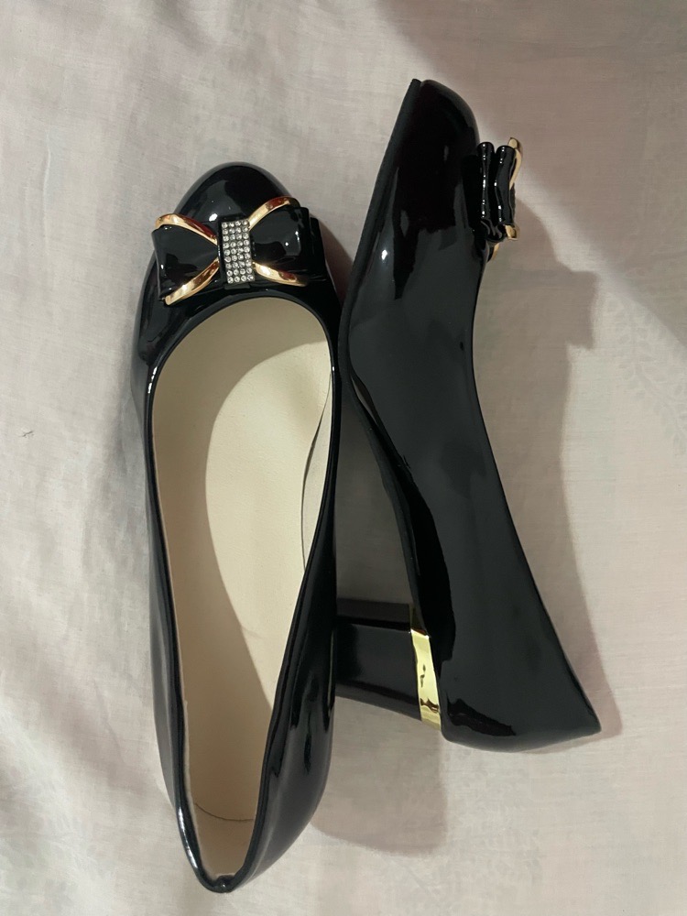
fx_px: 688
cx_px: 344
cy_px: 458
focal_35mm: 26
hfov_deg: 53.1
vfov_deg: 67.3
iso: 640
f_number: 1.6
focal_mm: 4.2
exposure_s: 1/40
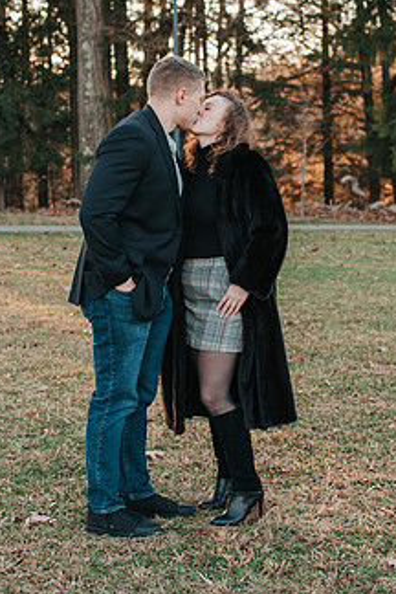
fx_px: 1287
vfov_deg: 26.0
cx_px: 178
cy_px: 258
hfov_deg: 17.5
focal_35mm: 78
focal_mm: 35
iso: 720
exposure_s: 1/500
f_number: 2.8
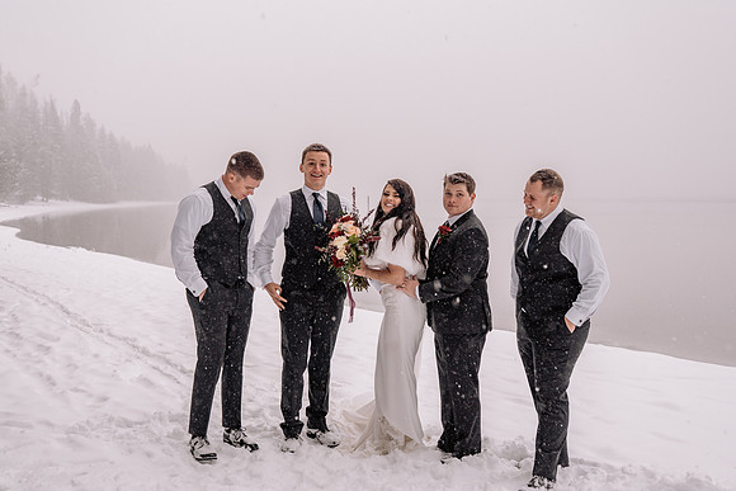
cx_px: 368
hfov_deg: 53.5
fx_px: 729
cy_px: 246
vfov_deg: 37.2
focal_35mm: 36
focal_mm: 35
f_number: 5
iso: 1250
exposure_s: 1/250
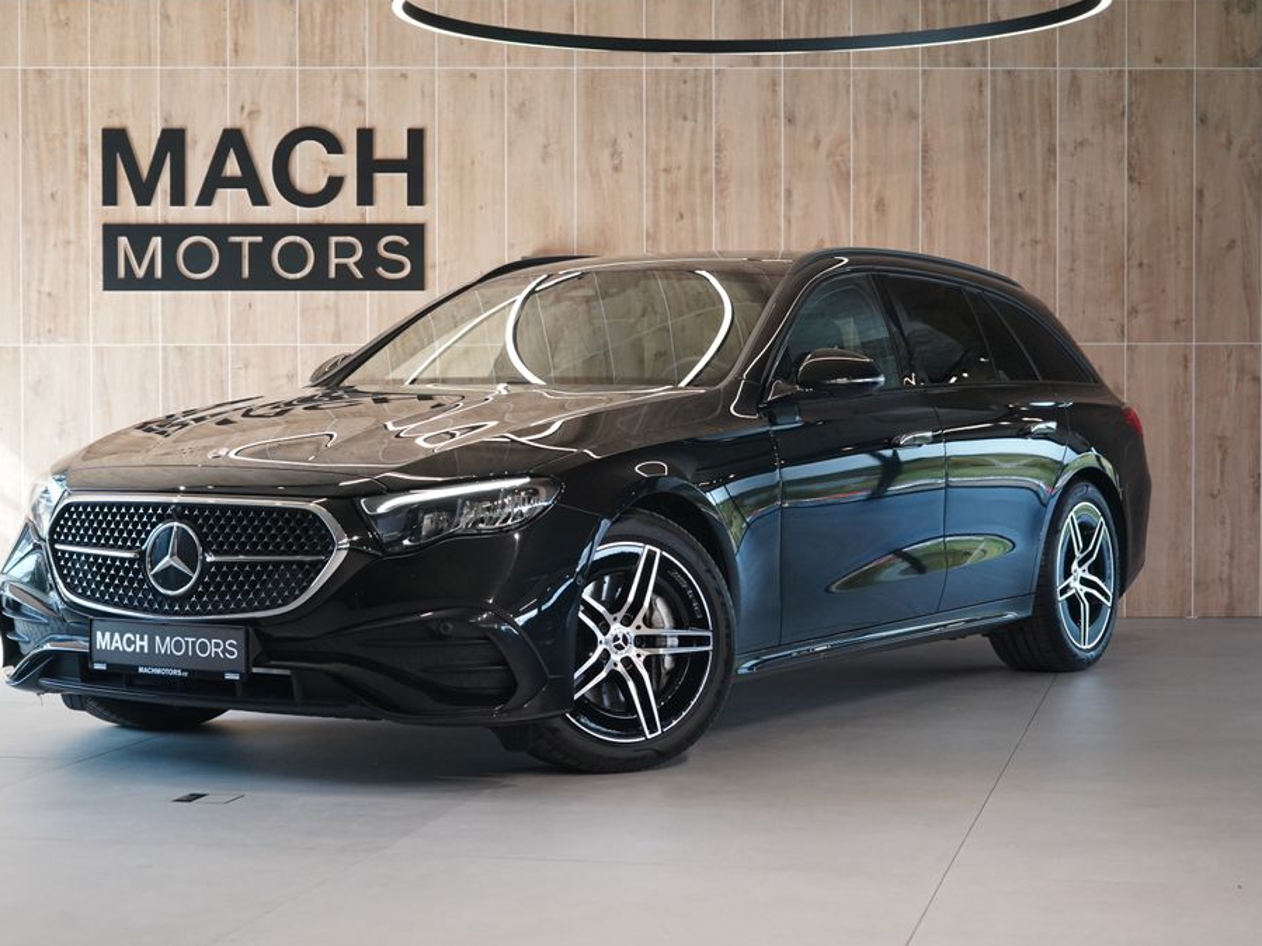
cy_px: 468
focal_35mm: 69
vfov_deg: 21.3
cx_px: 569
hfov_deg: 28.2
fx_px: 2515
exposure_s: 1/160
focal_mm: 63
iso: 3200
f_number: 5.6
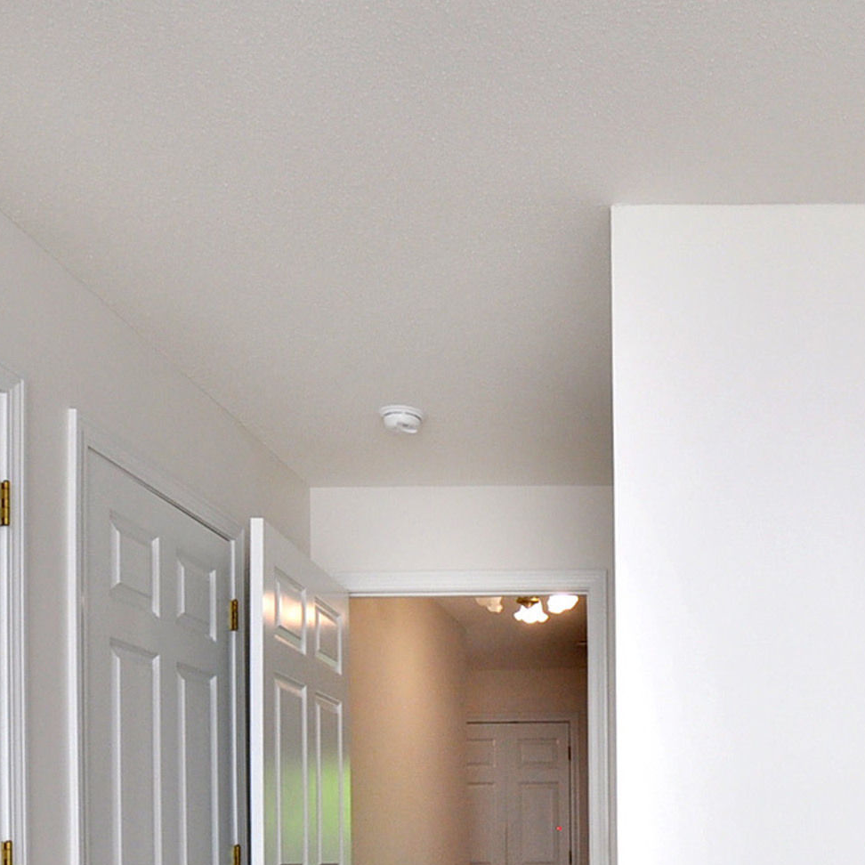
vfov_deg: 39.3
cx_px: 716
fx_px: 1074
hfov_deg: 41.6
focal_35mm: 38
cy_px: 843
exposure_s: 1/100
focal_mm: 10
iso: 320
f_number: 5
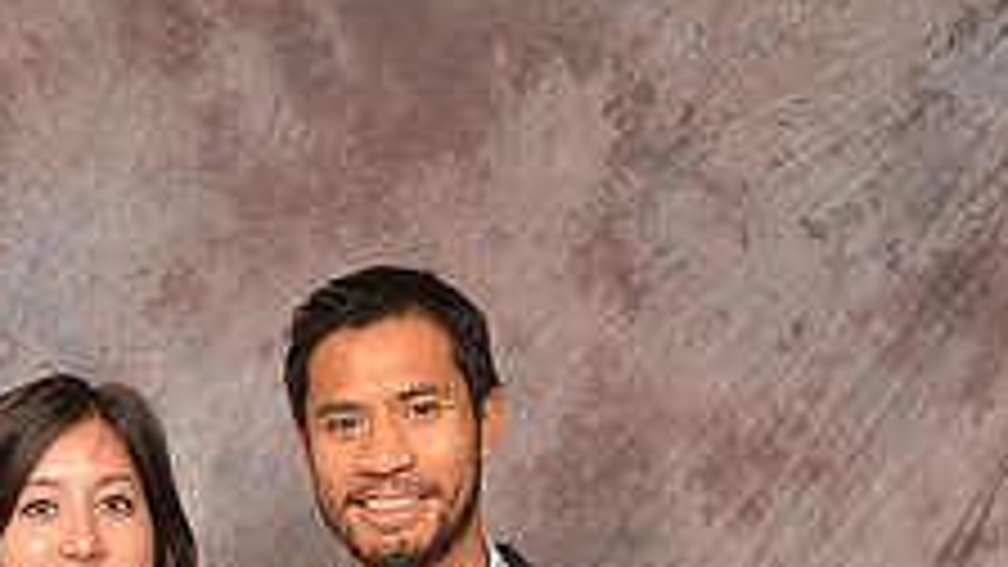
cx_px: 202
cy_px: 1184
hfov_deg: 20.8
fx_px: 2709
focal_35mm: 101
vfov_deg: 10.8
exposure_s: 1/60
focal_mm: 25
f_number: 5.6
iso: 200
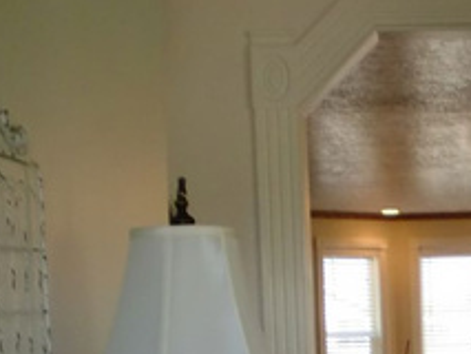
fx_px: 1429
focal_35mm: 105
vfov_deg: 13.7
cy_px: 438
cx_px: 500
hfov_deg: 18.1
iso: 125
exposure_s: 1/60
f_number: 3.1
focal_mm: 6.3
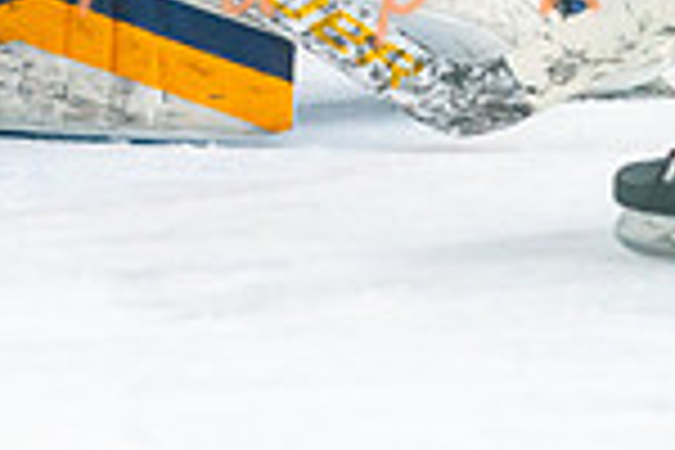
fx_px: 11980
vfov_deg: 2.1
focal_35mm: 639
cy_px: -214
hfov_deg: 3.2
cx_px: -356
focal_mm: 165
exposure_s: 1/1250
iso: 3200
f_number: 2.8
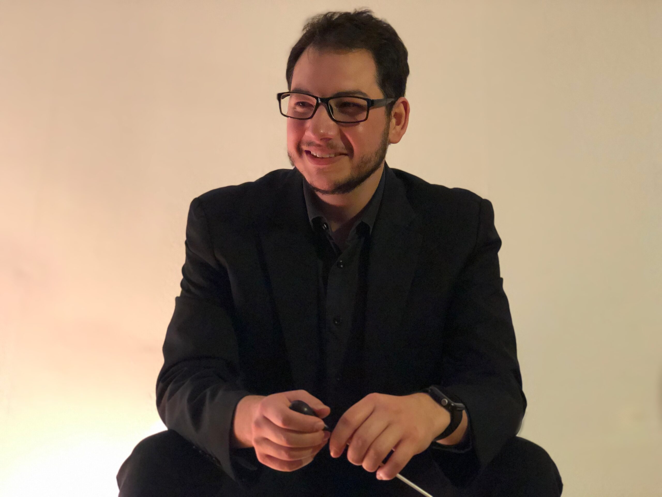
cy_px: 248
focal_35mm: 52
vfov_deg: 28.0
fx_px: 994
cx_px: 331
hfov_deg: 36.8
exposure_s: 1/8
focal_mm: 6
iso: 200
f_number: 2.4
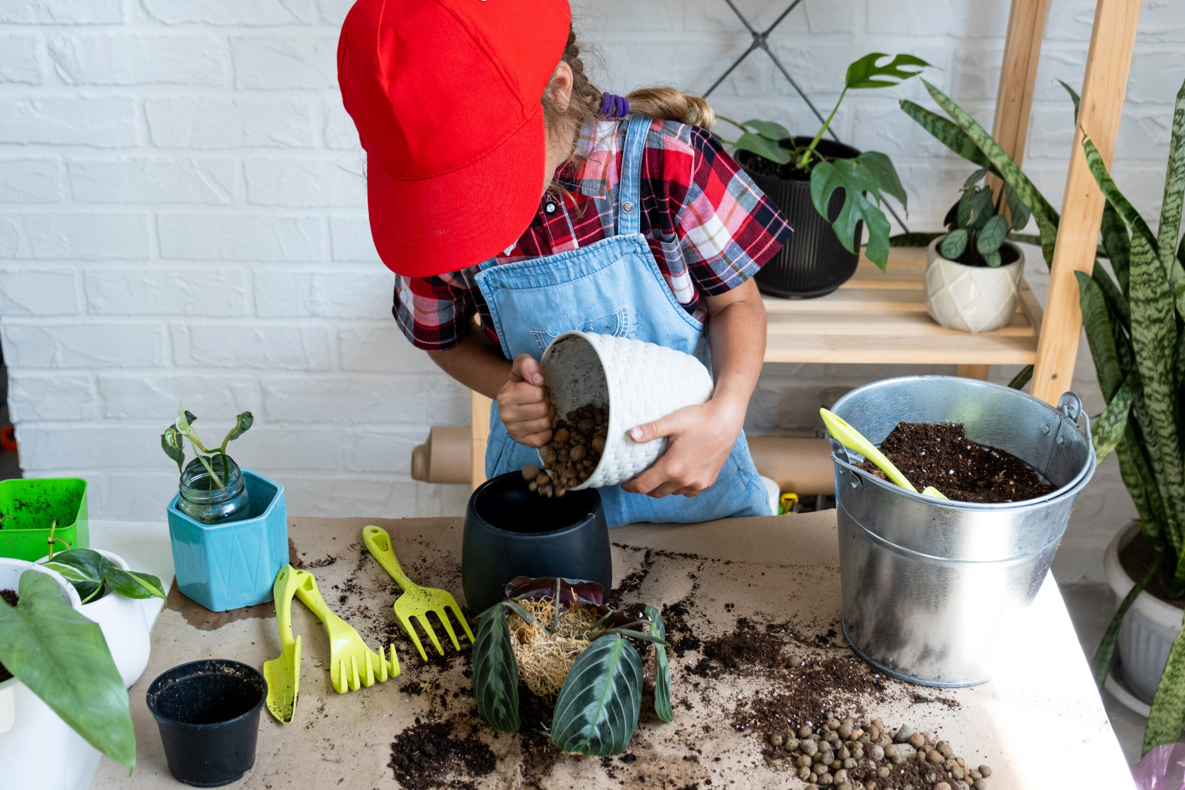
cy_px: 395
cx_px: 592
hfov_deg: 42.7
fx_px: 1514
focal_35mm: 46
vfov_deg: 29.2
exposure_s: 1/160
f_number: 4
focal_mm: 30.8
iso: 320
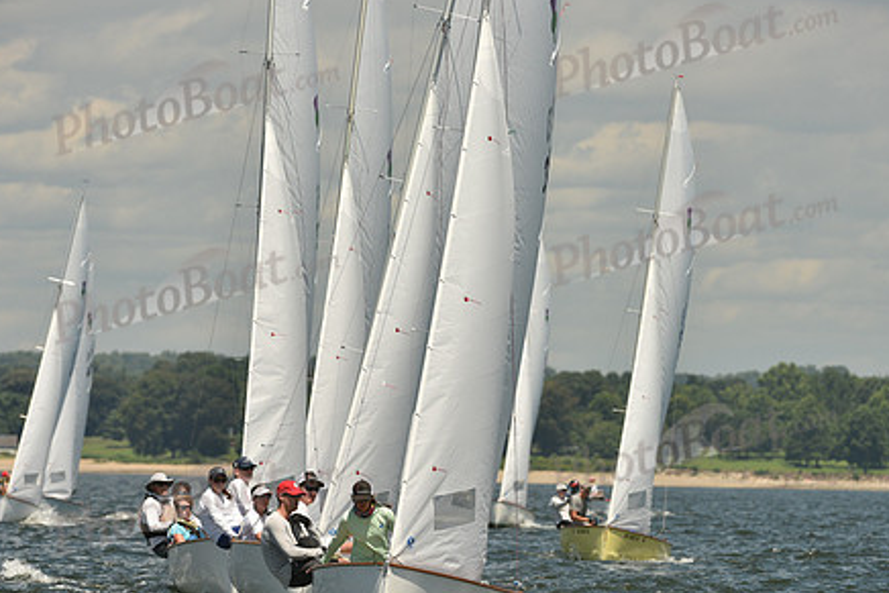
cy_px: 368
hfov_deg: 6.0
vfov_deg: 4.0
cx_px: 447
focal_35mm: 346
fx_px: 8547
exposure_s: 1/1600
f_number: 6.3
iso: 250
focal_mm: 260
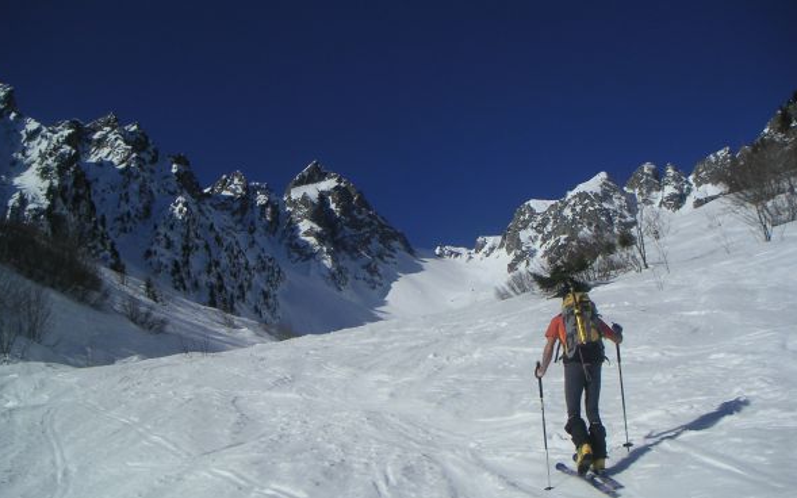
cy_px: 238
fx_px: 890
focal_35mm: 41
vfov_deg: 31.2
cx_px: 394
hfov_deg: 48.2
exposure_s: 1/500
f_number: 6.7
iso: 50
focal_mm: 6
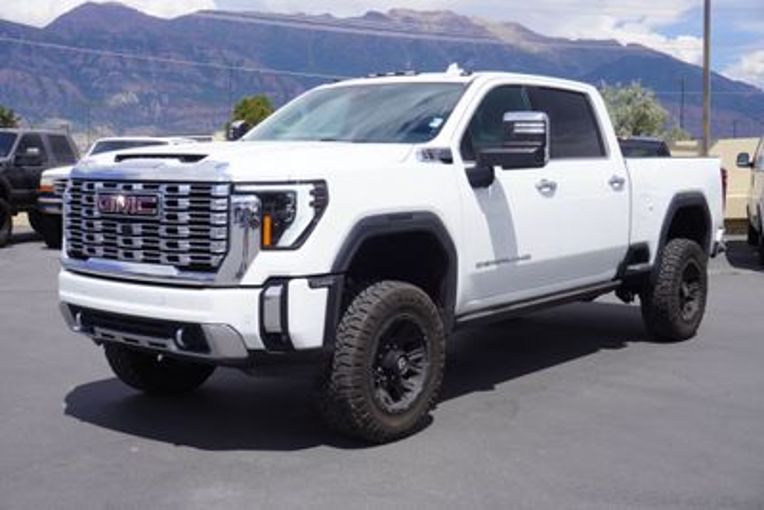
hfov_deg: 42.3
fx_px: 987
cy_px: 255
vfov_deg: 29.0
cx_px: 382
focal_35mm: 46
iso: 100
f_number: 11
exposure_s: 1/160
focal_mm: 31
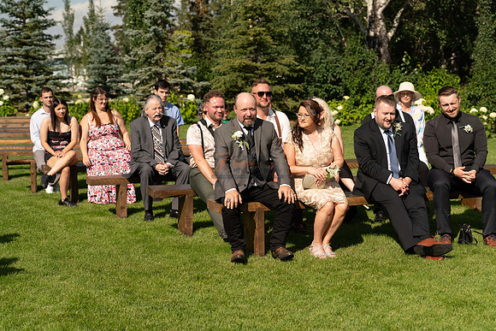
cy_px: 166
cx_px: 248
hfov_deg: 28.8
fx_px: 965
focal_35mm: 70
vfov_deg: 19.5
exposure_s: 1/3200
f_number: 4.5
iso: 400
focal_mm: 70
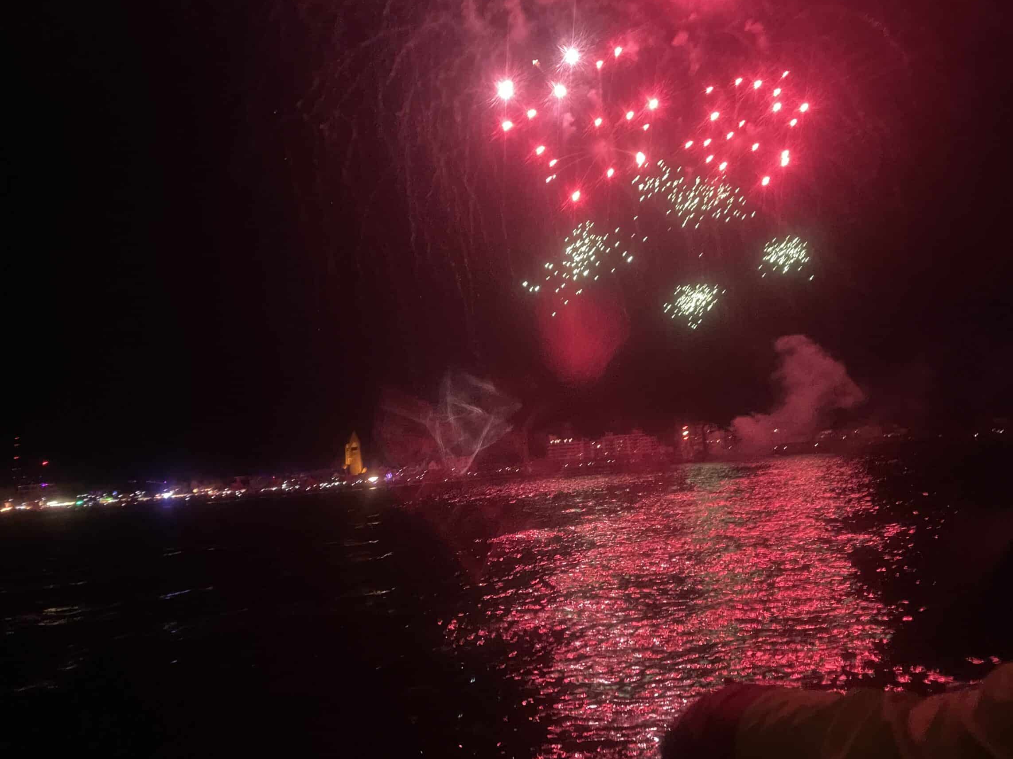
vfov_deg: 49.7
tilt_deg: +5.5
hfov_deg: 63.4
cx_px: 510
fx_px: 819
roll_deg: +6.7
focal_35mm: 28
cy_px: 384
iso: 1000
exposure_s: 1/27
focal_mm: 5.1
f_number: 1.6
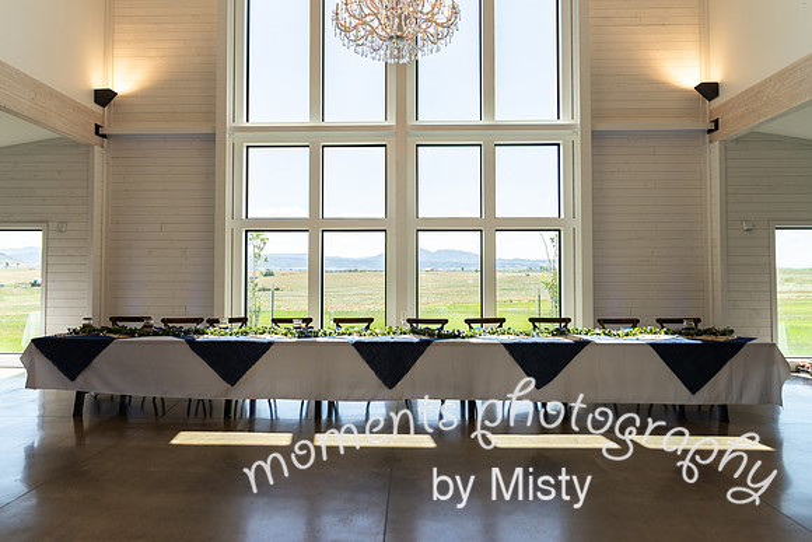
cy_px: 265
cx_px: 398
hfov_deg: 71.4
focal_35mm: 25
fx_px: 565
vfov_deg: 51.2
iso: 64
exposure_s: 1/400
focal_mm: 24
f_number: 3.2
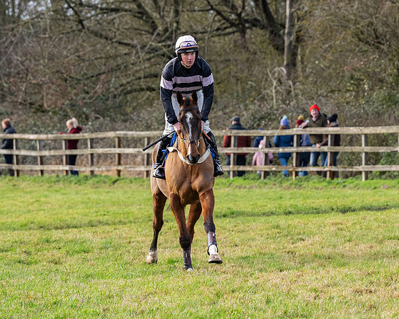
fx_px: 4304
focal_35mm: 365
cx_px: 214
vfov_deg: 4.2
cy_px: 123
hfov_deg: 5.3
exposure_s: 1/800
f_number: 5
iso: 800
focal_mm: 150
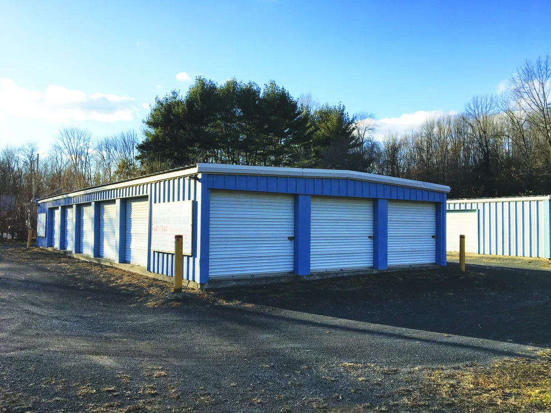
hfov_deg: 61.7
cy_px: 206
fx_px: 462
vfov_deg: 48.2
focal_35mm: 29
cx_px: 276
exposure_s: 1/845
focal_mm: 4.15
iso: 25
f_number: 2.2
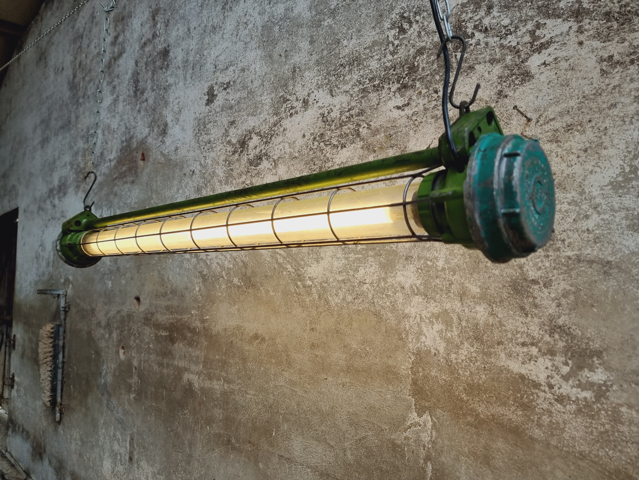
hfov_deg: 71.6
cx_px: 320
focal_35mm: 24
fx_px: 443
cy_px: 240
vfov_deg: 56.8
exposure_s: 1/100
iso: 50
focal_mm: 6.7
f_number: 1.8
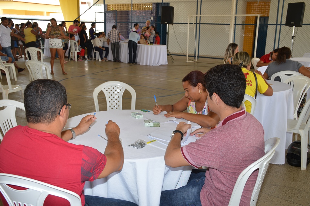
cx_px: 155
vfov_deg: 38.3
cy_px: 103
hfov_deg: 55.1
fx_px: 297
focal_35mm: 34
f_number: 5.6
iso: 180
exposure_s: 1/125
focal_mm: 23
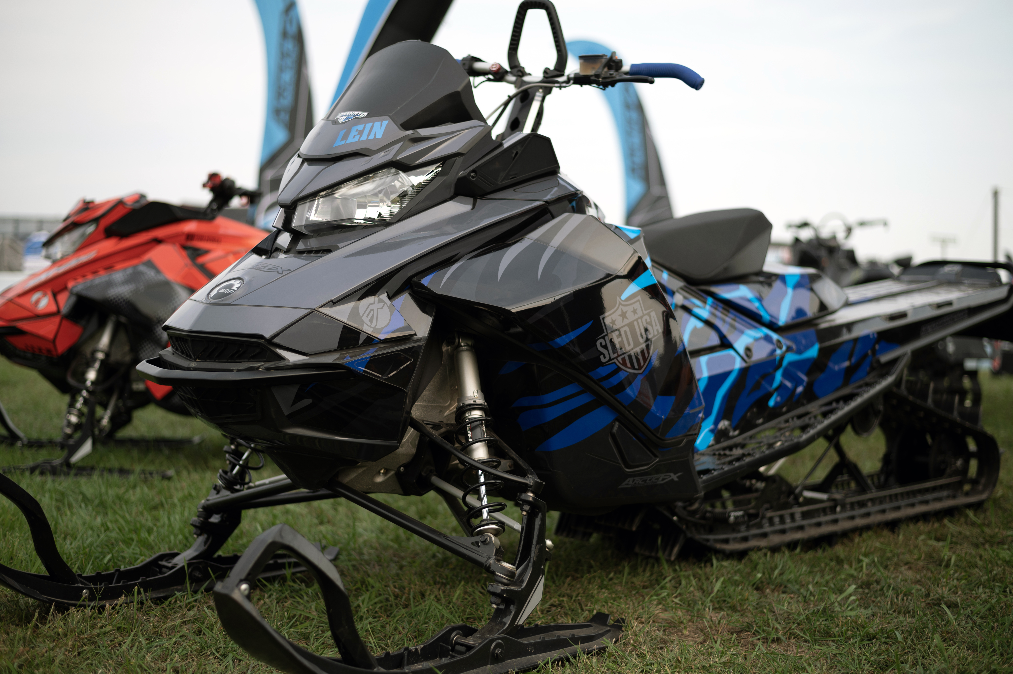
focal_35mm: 50
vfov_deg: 27.0
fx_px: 1406
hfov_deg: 39.6
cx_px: 506
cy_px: 337
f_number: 2.2
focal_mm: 50
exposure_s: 1/640
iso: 100
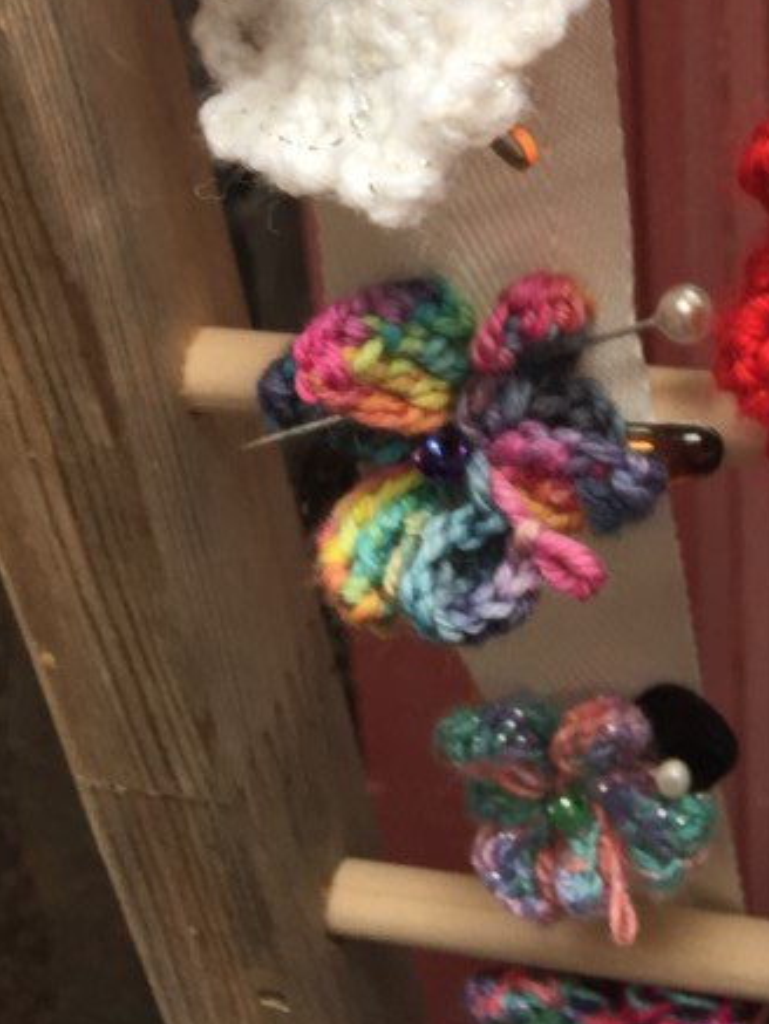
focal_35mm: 68
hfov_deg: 21.0
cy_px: -145
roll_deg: +2.7
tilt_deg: -20.5
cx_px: 746
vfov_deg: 26.0
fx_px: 2013
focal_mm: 4.15
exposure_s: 1/60
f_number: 2.2
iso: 32
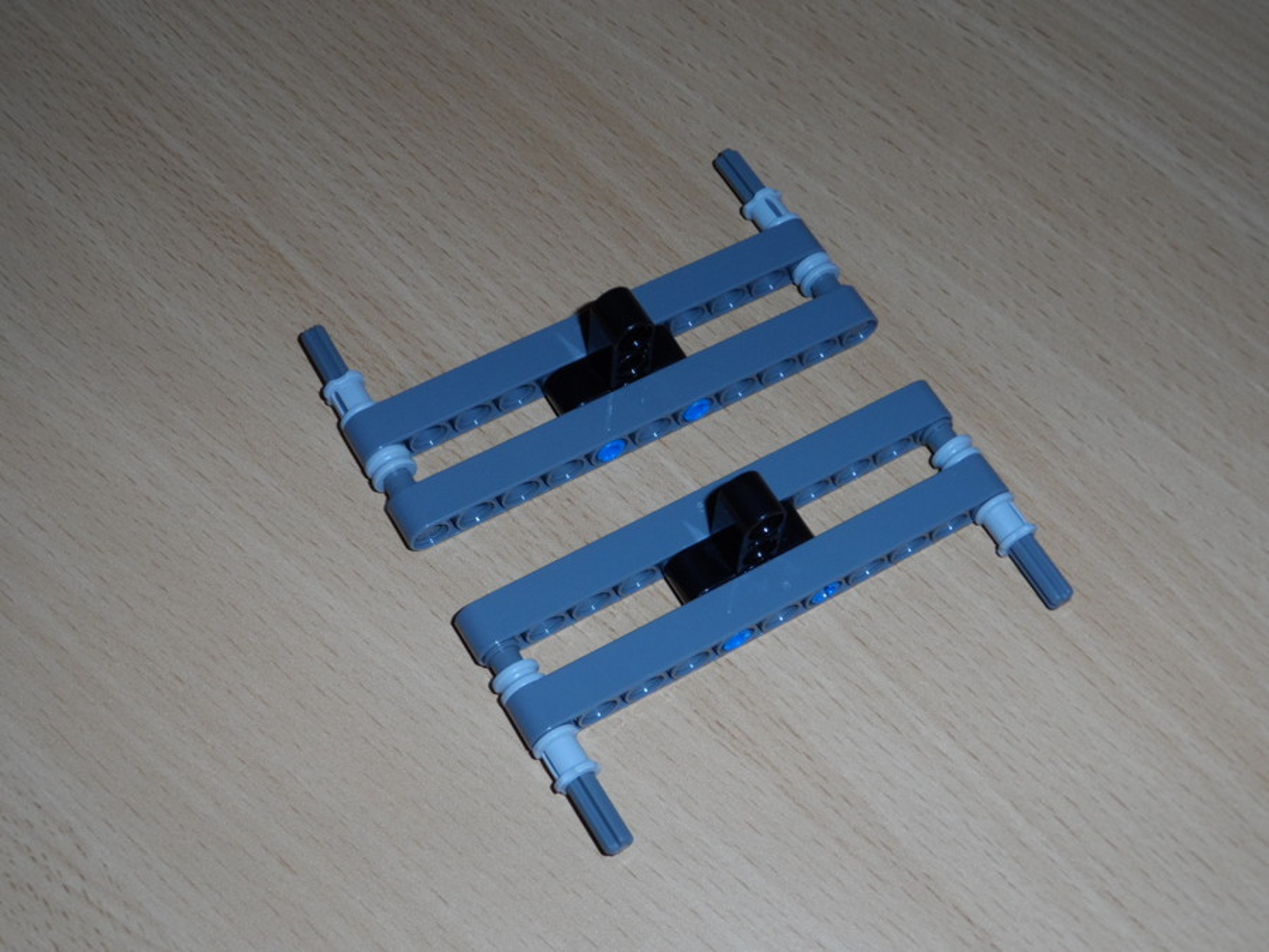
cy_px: 476
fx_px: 1943
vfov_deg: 27.5
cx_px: 634
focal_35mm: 53
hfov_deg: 36.2
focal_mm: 8.7
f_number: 4
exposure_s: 1/45
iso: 100
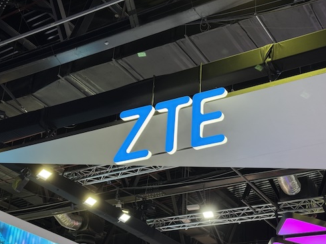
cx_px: 176
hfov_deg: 32.7
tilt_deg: +27.8
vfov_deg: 24.8
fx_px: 556
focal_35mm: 59
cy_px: 130
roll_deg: -3.6
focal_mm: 6.76
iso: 64
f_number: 1.78
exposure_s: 1/100
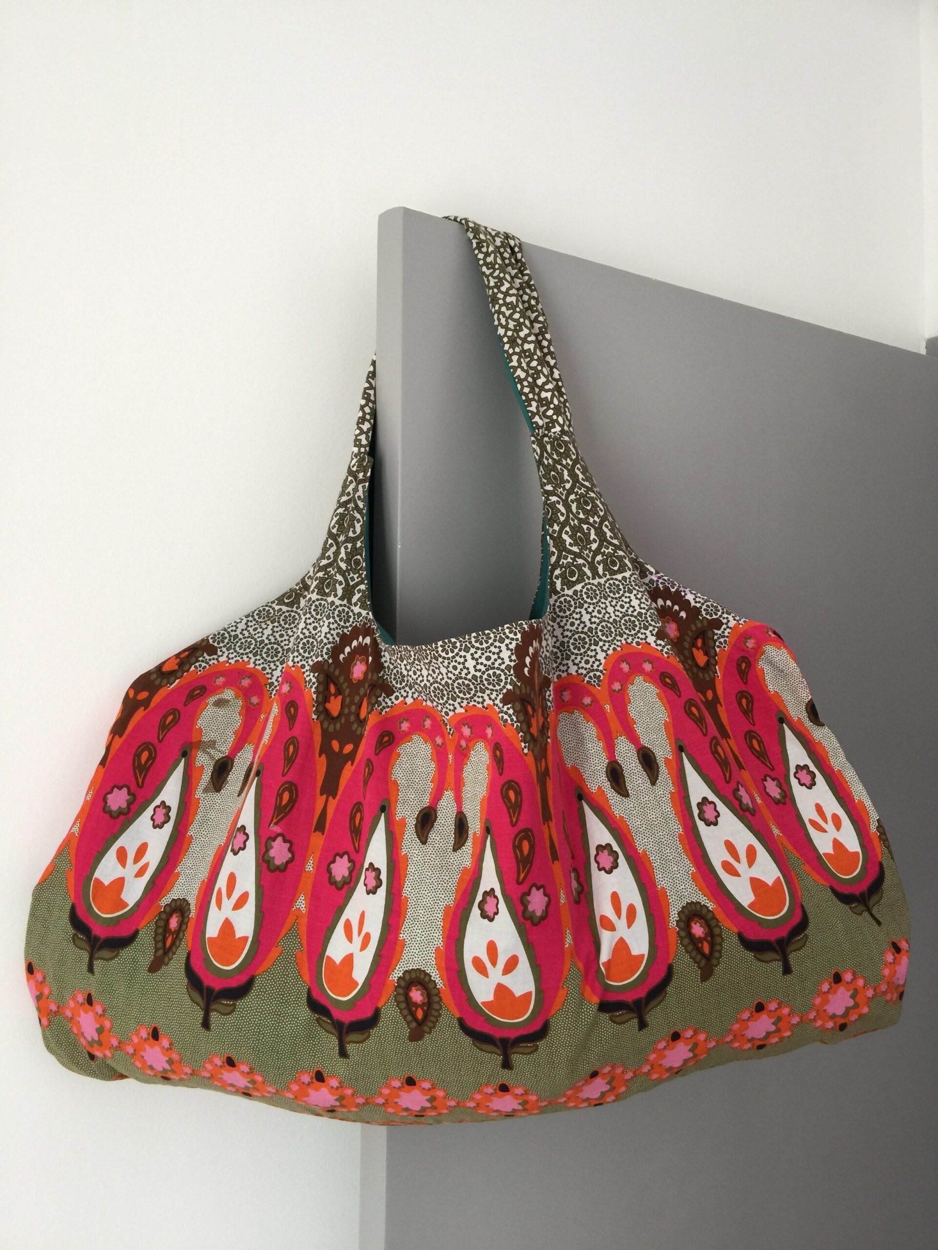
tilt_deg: +4.3
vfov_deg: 61.7
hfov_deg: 48.2
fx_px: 1048
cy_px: 625
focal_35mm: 29
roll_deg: -0.7
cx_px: 469
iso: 32
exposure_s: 1/33
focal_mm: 4.15
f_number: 2.2
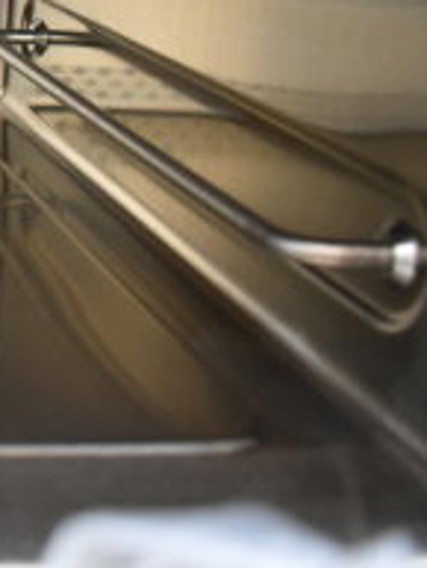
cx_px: -392
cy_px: -25
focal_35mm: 82
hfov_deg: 15.1
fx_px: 1347
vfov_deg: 22.7
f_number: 3.5
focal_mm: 18
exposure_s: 1/30
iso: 1400
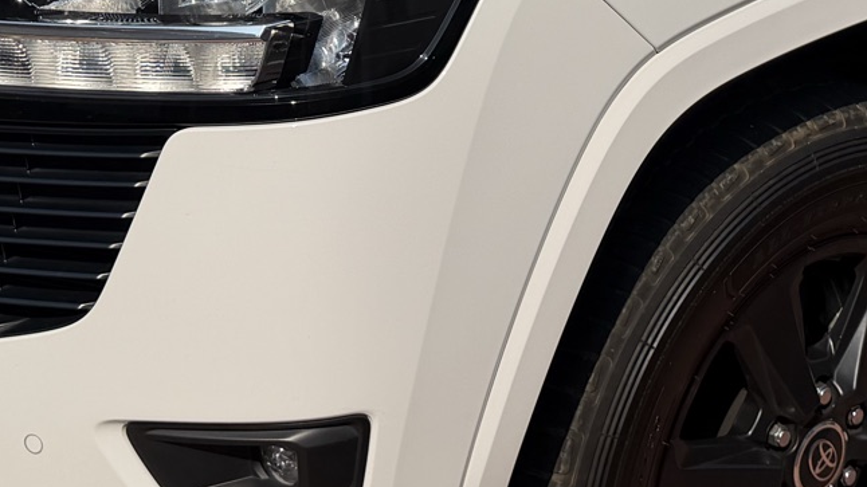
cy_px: -70
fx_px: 1862
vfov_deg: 14.5
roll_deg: -0.9
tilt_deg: -13.2
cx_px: 643
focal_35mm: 81
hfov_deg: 25.9
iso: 80
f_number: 1.78
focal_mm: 6.76
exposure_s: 1/10309
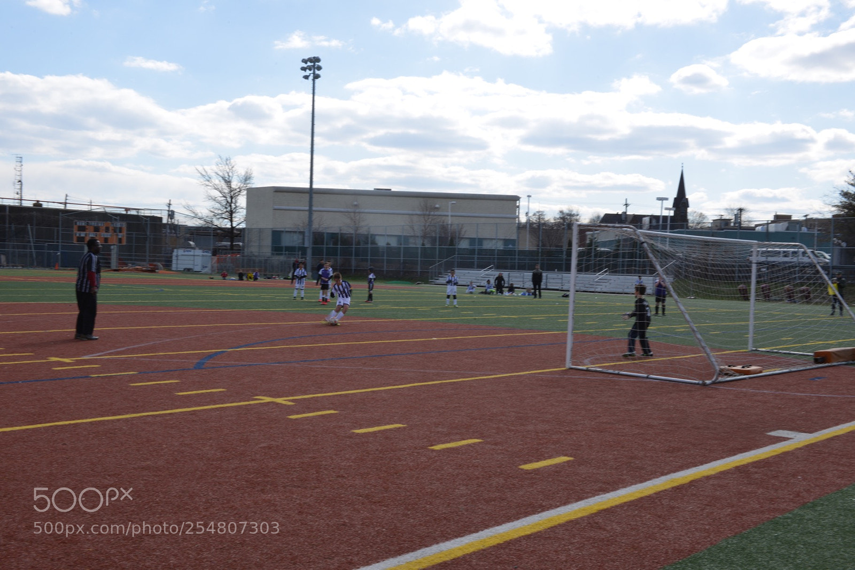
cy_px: 285
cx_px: 428
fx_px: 903
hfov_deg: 50.7
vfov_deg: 35.1
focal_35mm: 38
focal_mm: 38
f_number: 22
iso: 100
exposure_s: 1/30
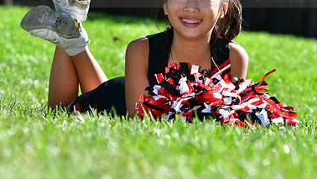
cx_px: 158
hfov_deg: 8.0
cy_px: -19
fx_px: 2270
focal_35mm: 270
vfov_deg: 4.5
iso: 400
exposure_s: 1/1600
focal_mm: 112
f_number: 4.5
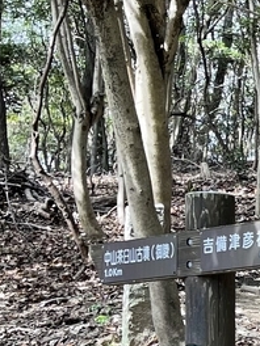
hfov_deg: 10.0
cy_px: 253
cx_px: 730
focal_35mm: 118
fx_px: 1182
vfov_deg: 16.6
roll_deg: -0.9
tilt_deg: +7.9
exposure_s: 1/177
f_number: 1.6
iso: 32
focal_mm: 5.1
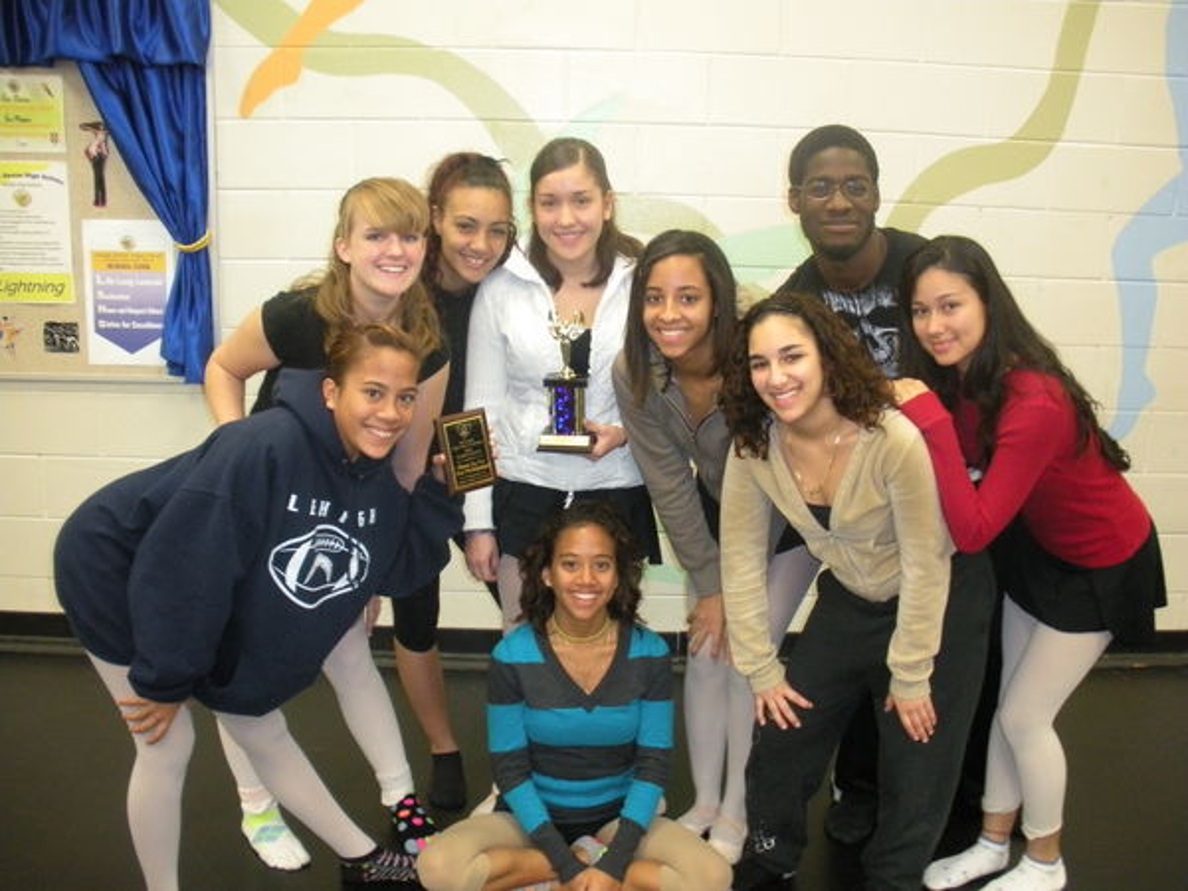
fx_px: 1201
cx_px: 594
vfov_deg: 40.7
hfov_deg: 52.6
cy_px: 446
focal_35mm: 35
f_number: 3.5
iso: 400
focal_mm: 6.3
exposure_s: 1/30
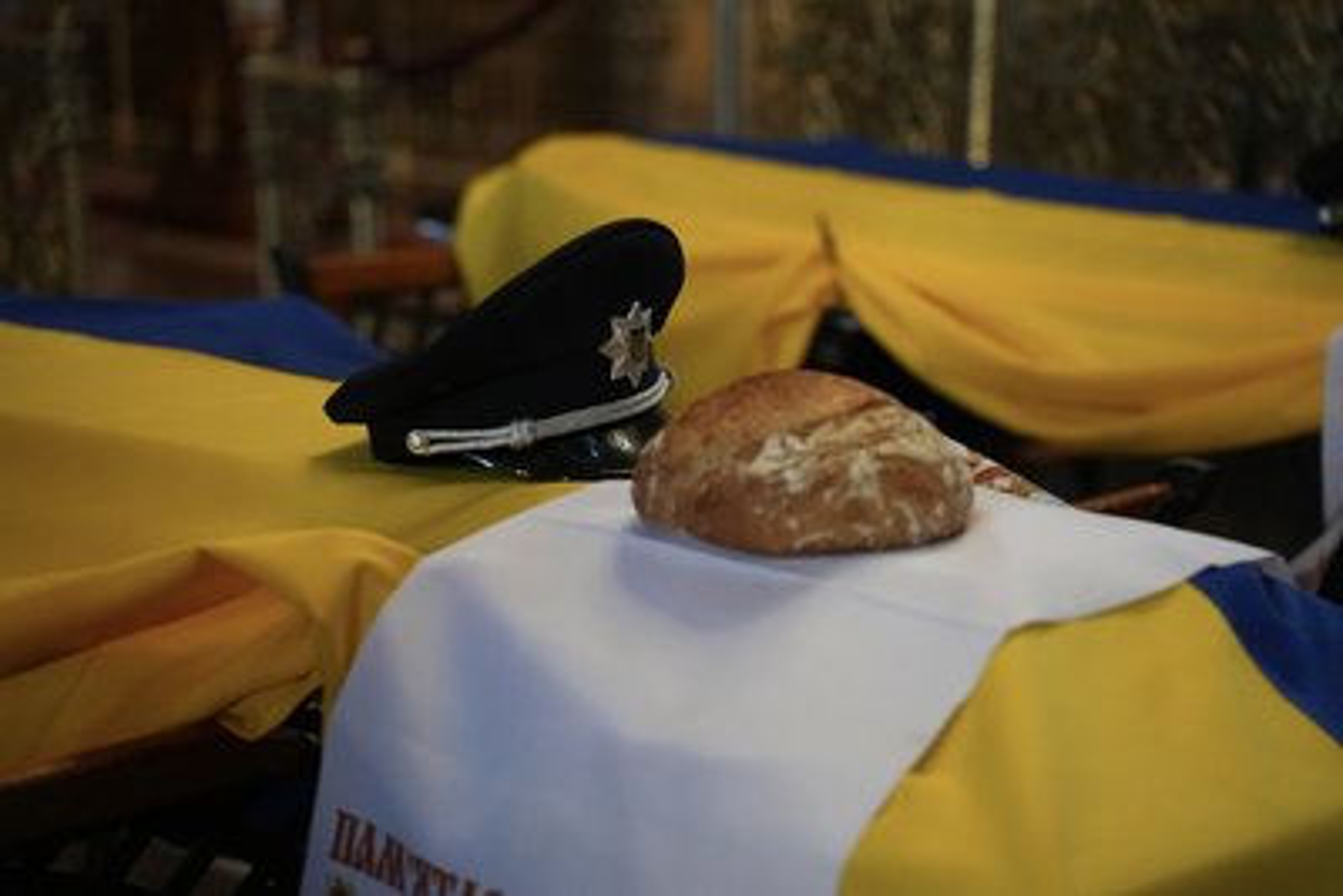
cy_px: 448
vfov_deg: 18.2
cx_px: 672
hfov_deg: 27.0
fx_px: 2799
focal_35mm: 75
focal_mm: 75
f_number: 2.8
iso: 12800
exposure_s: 1/160
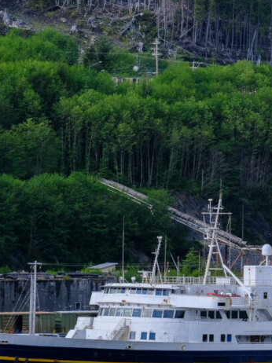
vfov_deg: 4.6
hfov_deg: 3.4
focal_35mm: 431
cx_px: 283
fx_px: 4520
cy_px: 203
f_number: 5.6
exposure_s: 1/550
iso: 320
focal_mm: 134.5
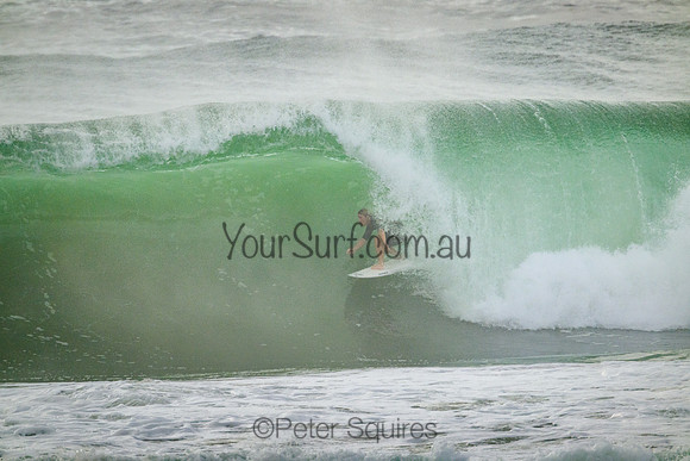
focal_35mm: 800
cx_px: 345
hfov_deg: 2.6
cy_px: 230
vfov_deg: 1.7
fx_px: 15336
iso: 2000
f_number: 11
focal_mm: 800
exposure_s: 1/2500
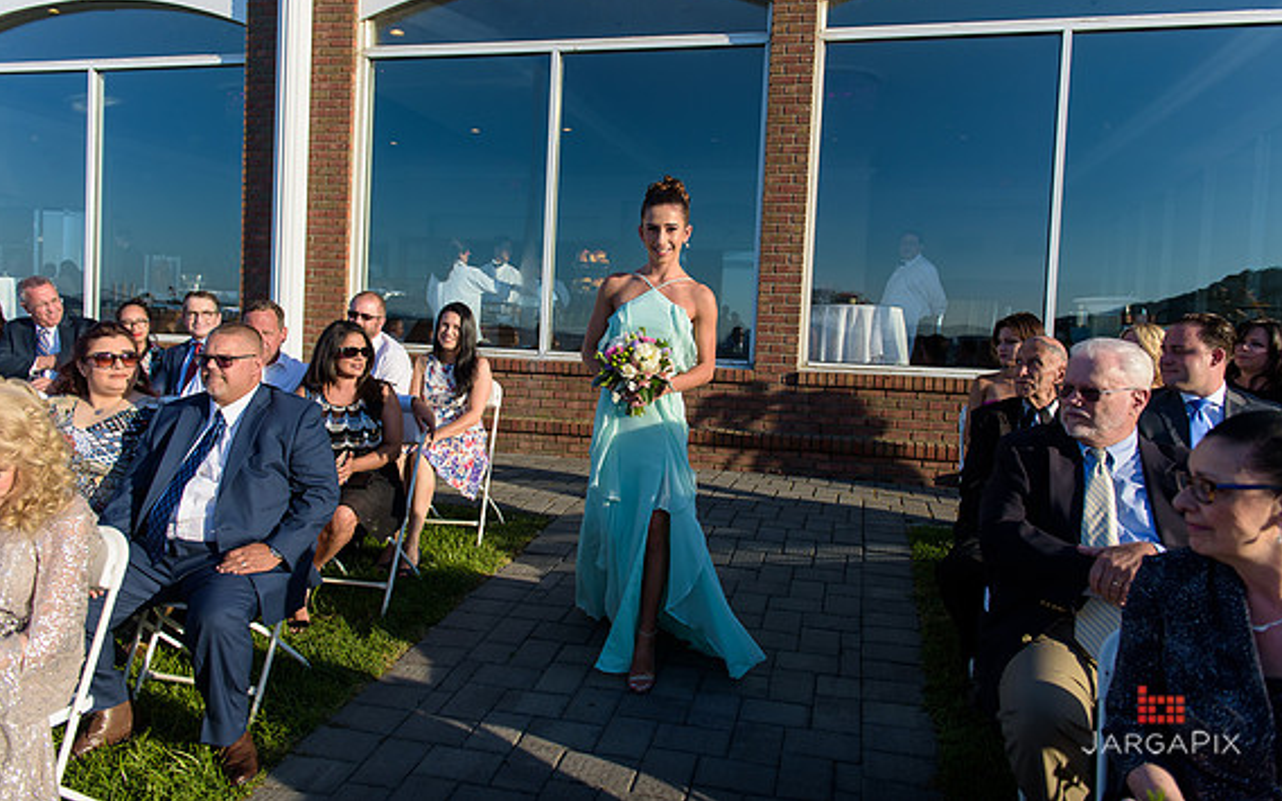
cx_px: 643
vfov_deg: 49.2
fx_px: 873
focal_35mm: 25
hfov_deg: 72.5
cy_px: 367
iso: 200
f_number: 3.2
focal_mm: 24
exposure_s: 1/1600
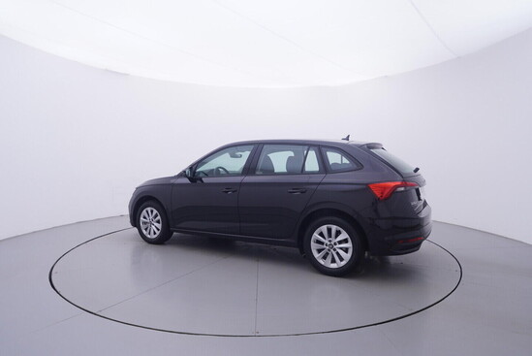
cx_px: 266
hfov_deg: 77.3
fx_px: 333
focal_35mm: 22
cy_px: 178
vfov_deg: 56.2
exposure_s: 1/80
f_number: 5
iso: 200
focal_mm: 15
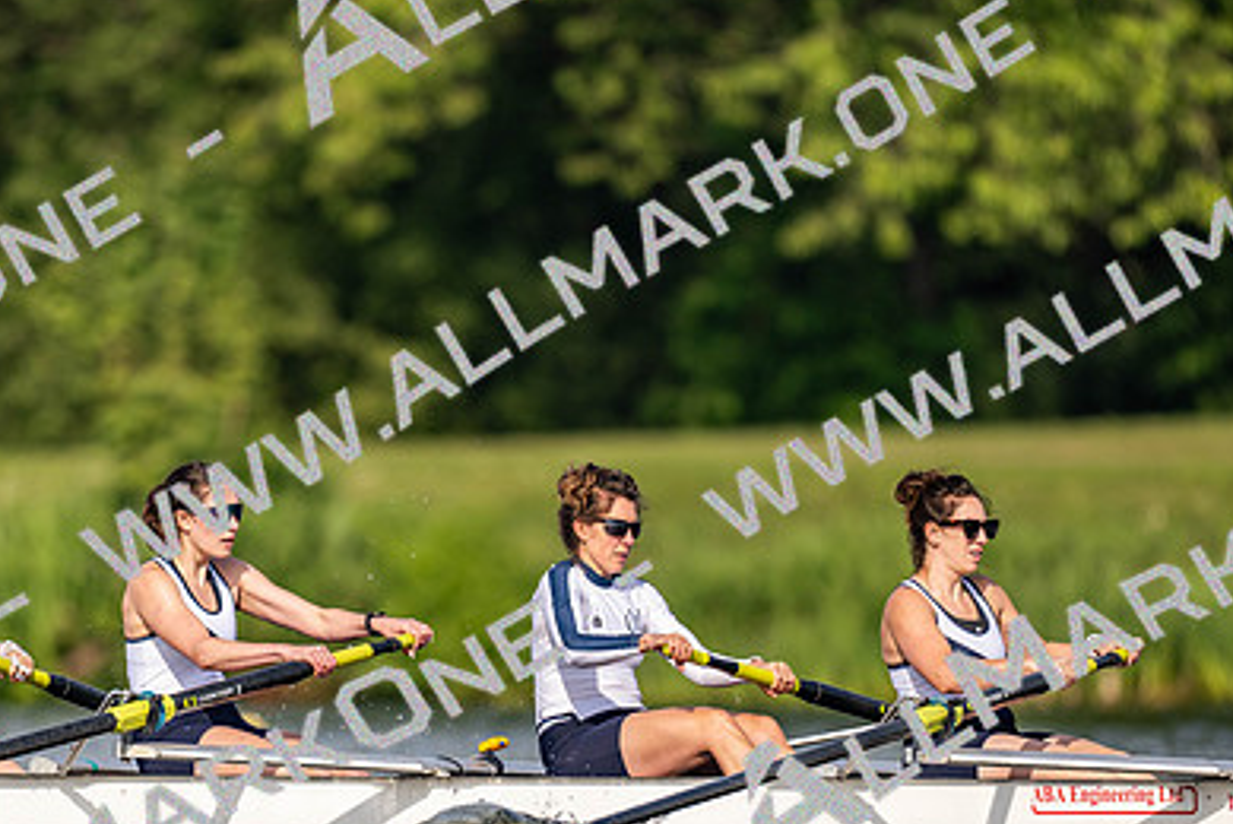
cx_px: 472
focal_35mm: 894
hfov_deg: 2.3
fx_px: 30641
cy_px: 591
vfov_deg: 1.5
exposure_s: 1/2500
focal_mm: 600
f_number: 4
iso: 280
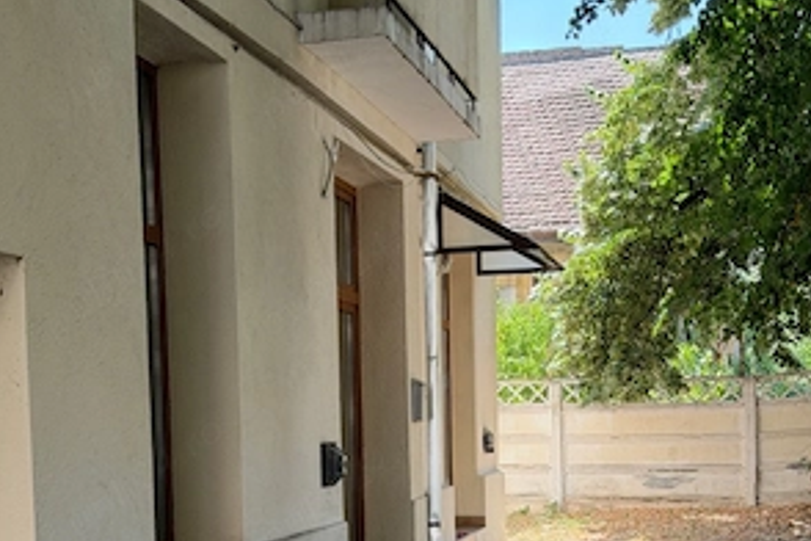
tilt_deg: -3.7
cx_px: 403
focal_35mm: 68
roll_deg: +0.4
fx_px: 1532
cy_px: 519
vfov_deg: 19.5
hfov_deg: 29.7
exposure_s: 1/475
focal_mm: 6.76
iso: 80
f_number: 1.78
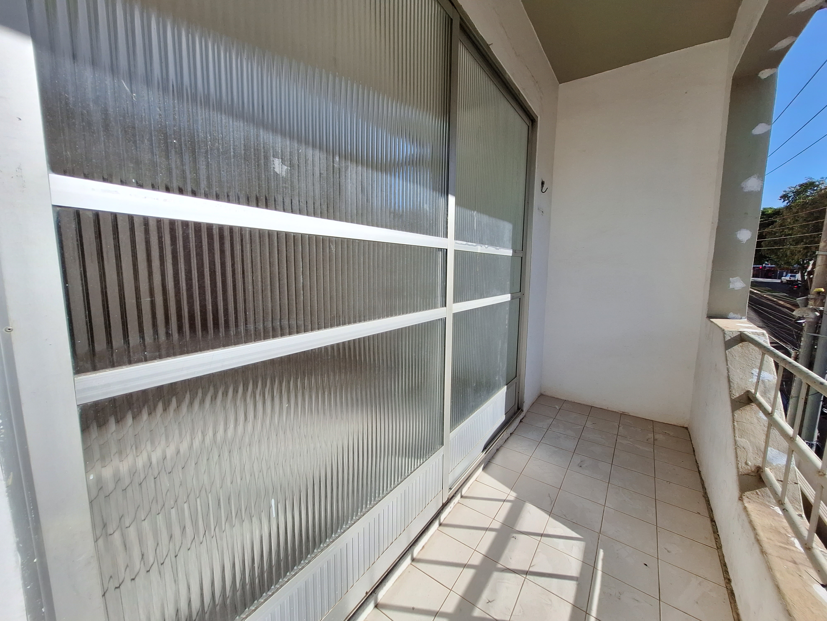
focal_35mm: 13
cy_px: 310
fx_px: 311
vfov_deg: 89.9
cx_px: 414
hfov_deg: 106.2
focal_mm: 1.74
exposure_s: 1/3215
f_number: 2.2
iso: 40
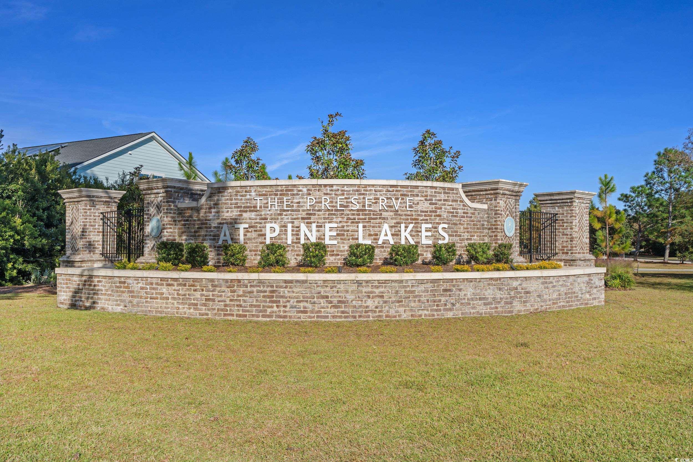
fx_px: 577
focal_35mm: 30
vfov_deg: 43.6
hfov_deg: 61.9
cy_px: 231
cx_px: 346
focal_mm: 30
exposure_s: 1/60
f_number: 8
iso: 160
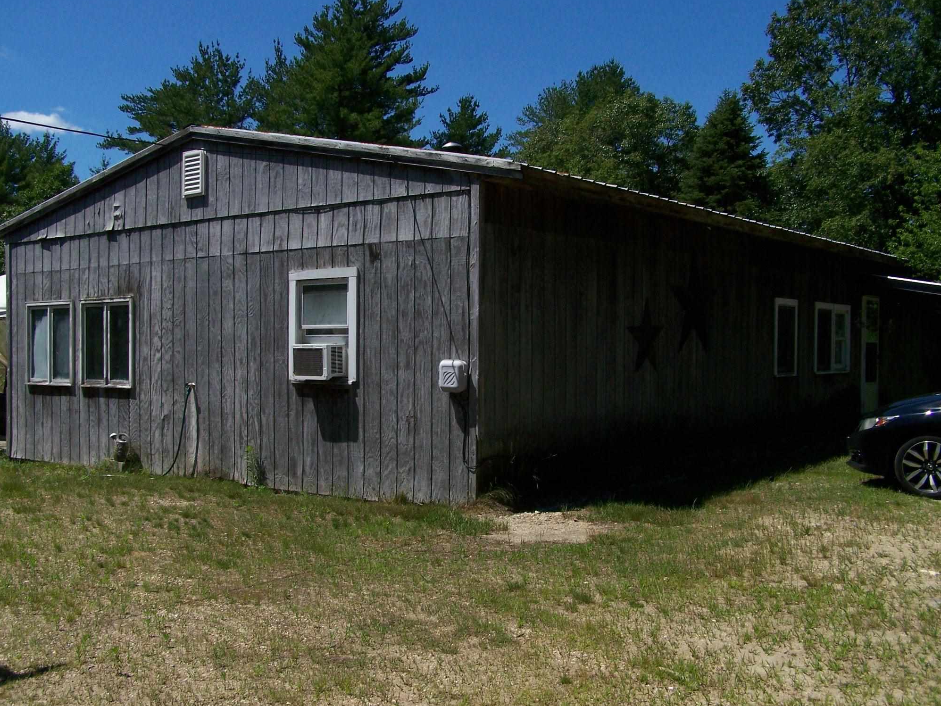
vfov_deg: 36.8
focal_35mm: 39
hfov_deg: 47.9
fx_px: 1060
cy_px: 355
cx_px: 459
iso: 160
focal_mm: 6.3
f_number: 5.6
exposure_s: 1/1600
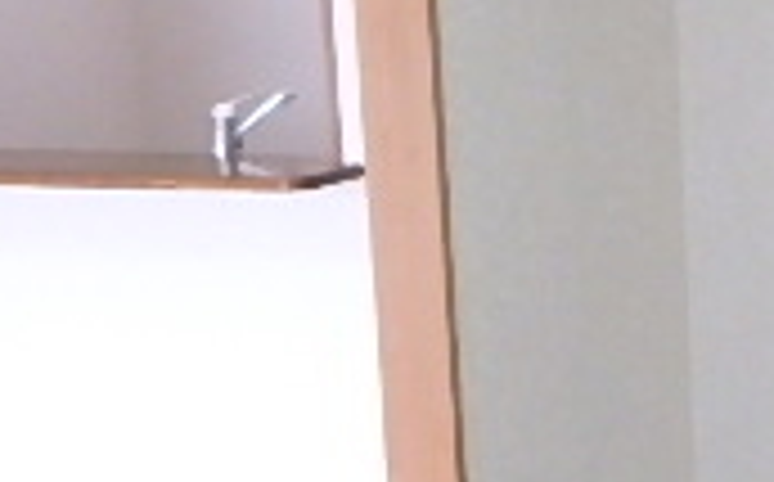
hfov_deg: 20.3
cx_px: 1256
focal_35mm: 83
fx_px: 1749
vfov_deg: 15.7
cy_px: 243
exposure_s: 1/100
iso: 800
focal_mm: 3.7
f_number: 3.5
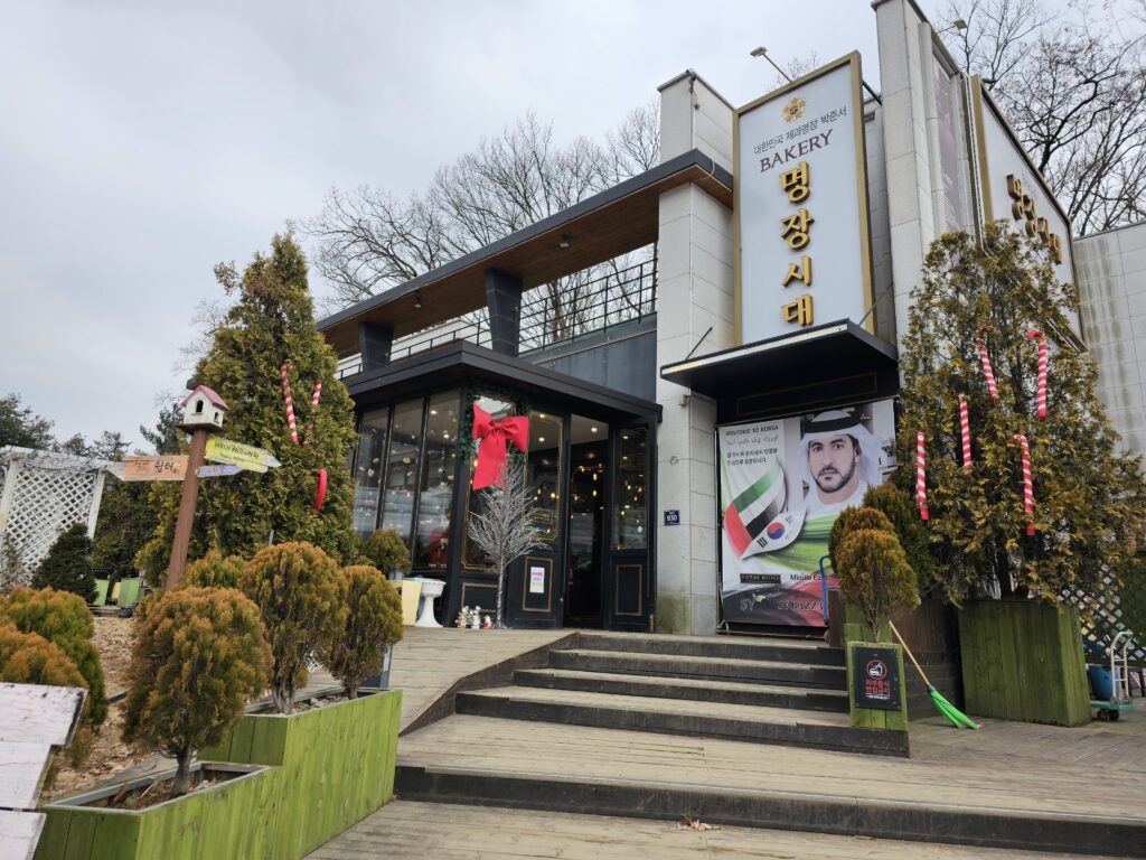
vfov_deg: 58.9
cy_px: 430
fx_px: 761
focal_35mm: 23
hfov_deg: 73.9
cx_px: 573
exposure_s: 1/120
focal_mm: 6.3
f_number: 1.7
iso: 10
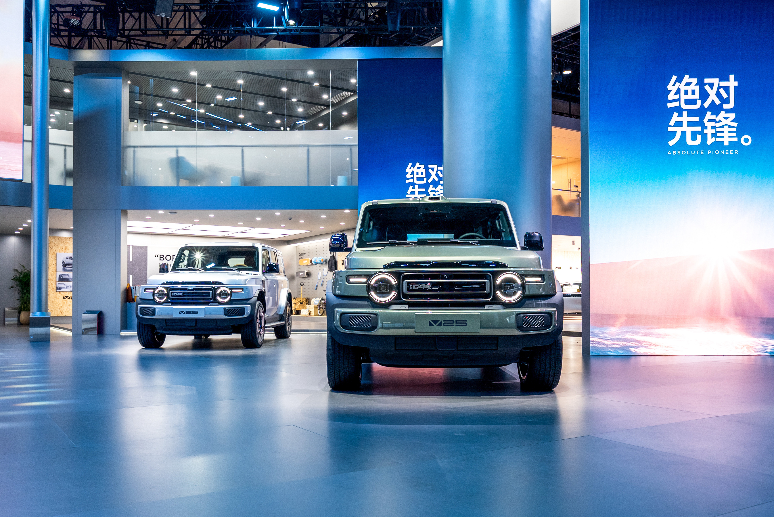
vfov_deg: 42.4
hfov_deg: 60.3
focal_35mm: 31
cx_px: 387
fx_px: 667
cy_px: 258
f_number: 5
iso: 640
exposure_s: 1/125
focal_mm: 31
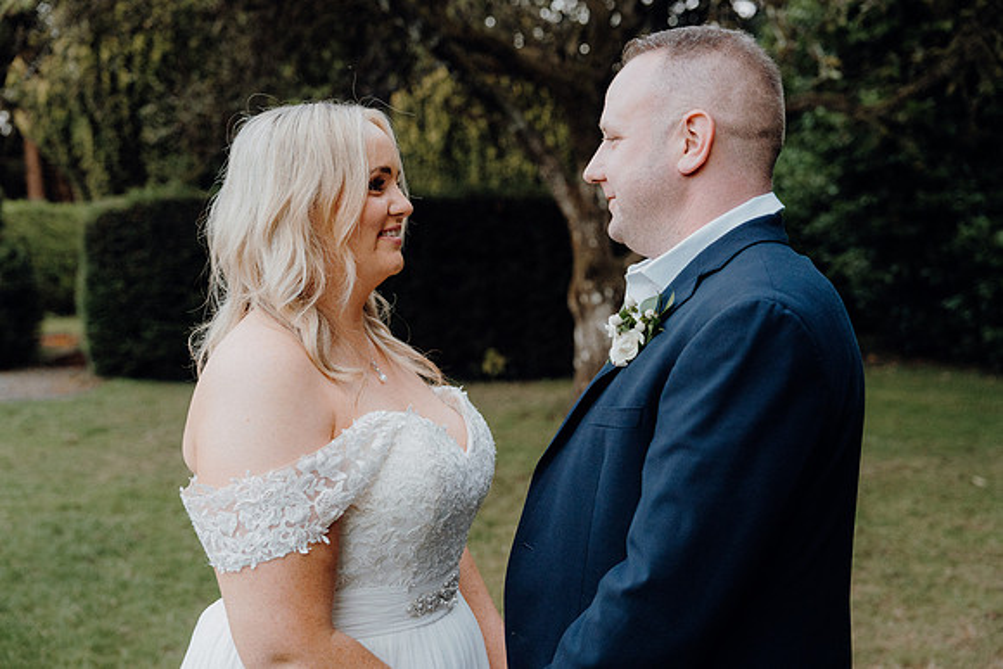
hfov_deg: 43.6
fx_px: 1254
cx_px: 502
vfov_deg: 29.9
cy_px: 334
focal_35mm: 45
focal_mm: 45
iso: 3200
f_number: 3.5
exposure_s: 1/160
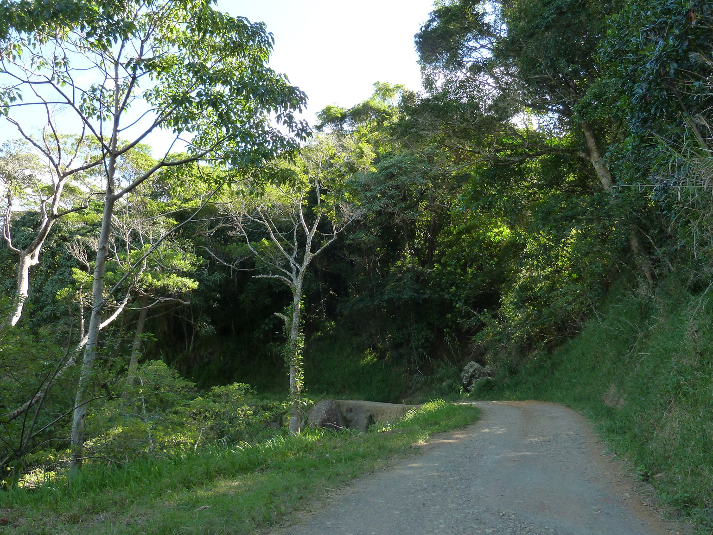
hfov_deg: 67.3
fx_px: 536
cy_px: 269
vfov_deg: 53.1
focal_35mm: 26
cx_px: 359
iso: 125
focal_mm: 4.1
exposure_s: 1/100
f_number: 3.3
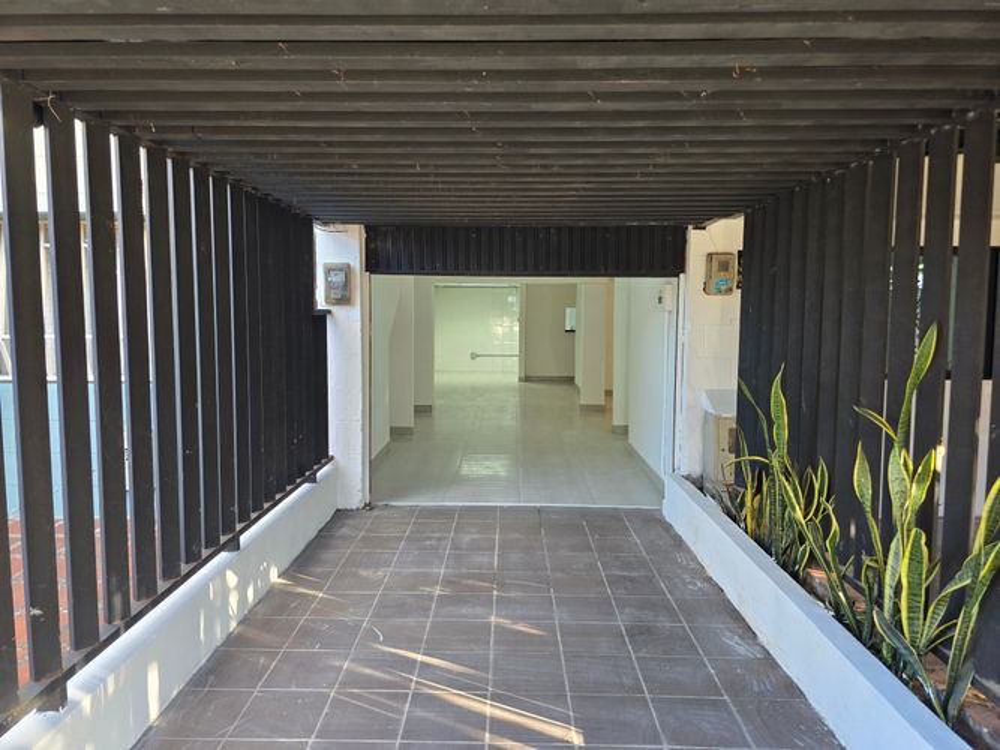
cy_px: 375
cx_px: 500
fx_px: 664
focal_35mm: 23
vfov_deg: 58.9
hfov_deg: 73.9
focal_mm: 6.3
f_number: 1.7
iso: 100
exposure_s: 1/120
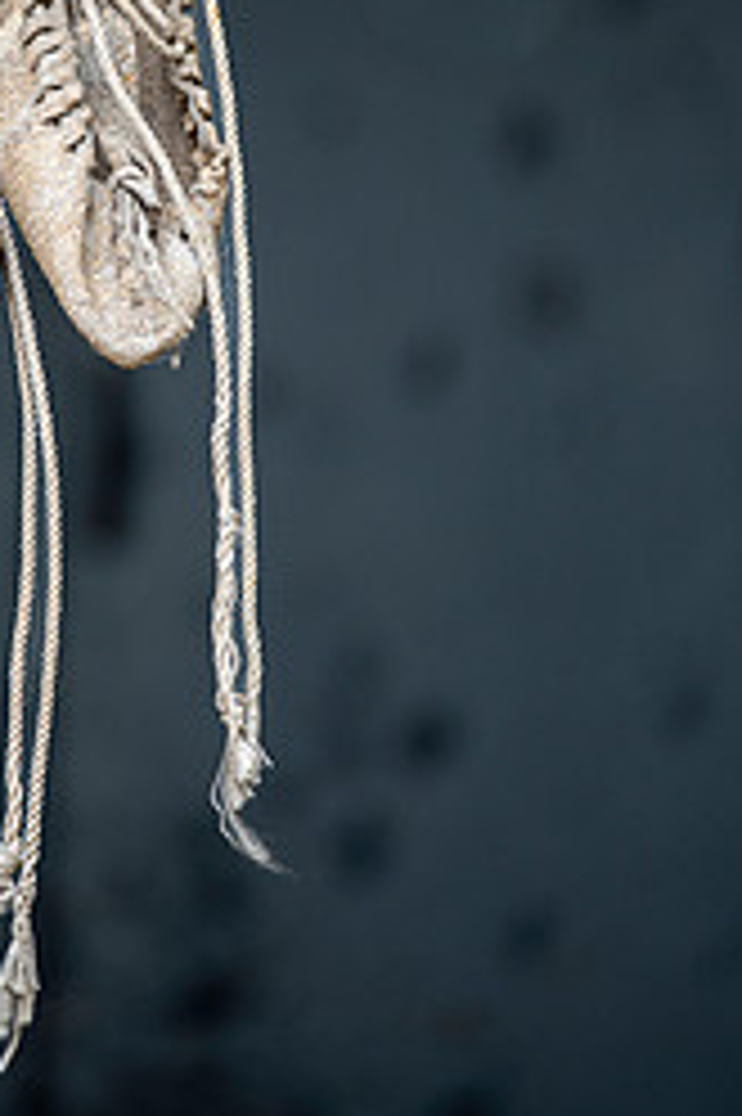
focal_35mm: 454
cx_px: 139
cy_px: 158
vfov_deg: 4.5
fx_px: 14055
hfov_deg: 3.0
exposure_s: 1/60
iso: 320
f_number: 5.6
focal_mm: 250
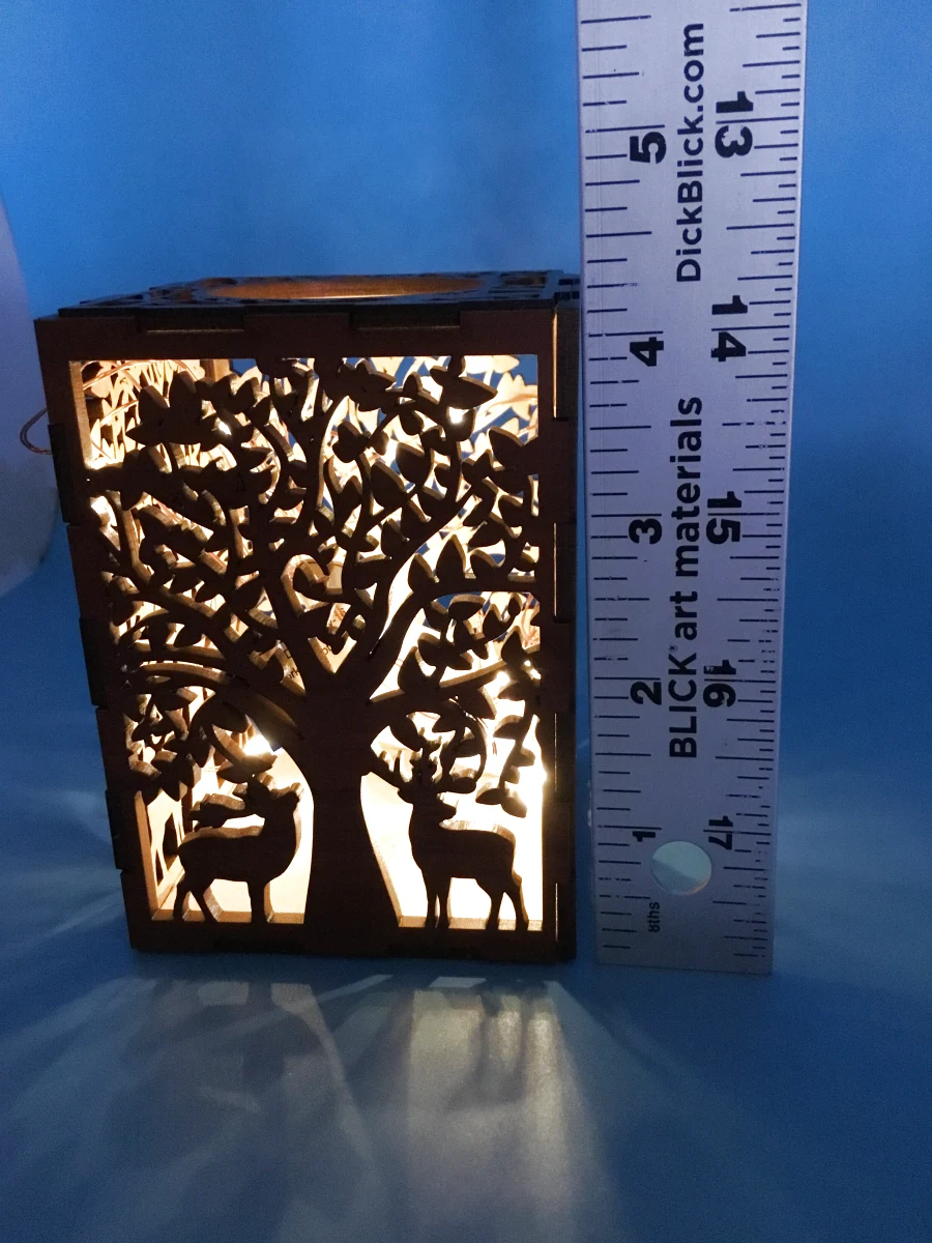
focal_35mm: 31
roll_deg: +3.0
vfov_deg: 58.4
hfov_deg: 45.4
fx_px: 1113
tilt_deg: -21.6
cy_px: 622
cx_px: 466
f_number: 2.4
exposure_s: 1/15
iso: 320
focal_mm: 3.3
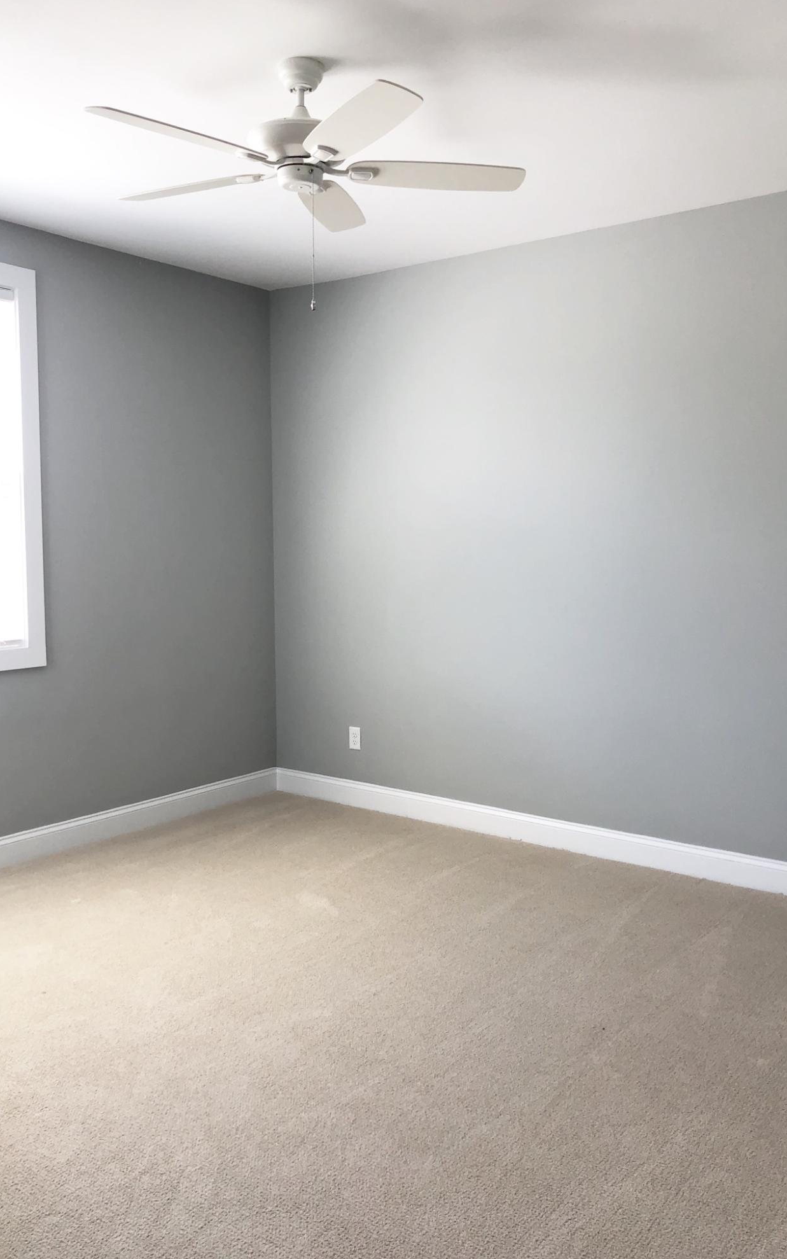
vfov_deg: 62.9
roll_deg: +1.1
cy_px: 633
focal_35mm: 30
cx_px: 384
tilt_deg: -2.8
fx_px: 1029
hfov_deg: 41.8
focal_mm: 3.99
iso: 64
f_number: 1.8
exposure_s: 1/120
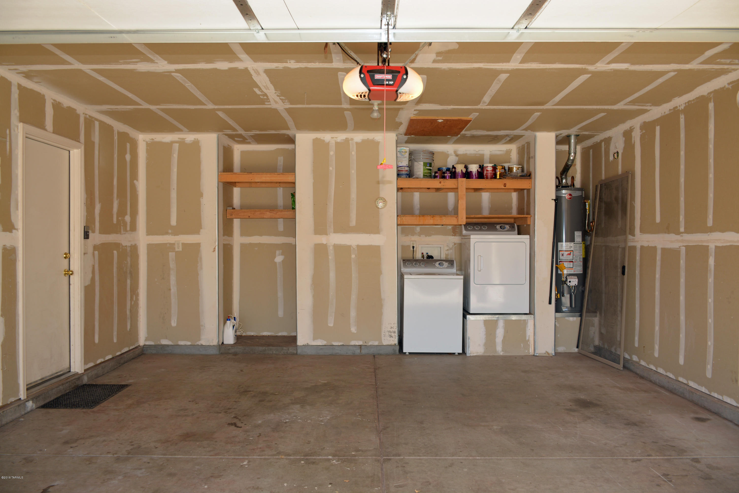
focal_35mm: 27
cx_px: 370
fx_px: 554
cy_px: 246
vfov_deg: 47.9
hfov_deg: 67.4
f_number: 5
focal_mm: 18
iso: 100
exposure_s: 1/100
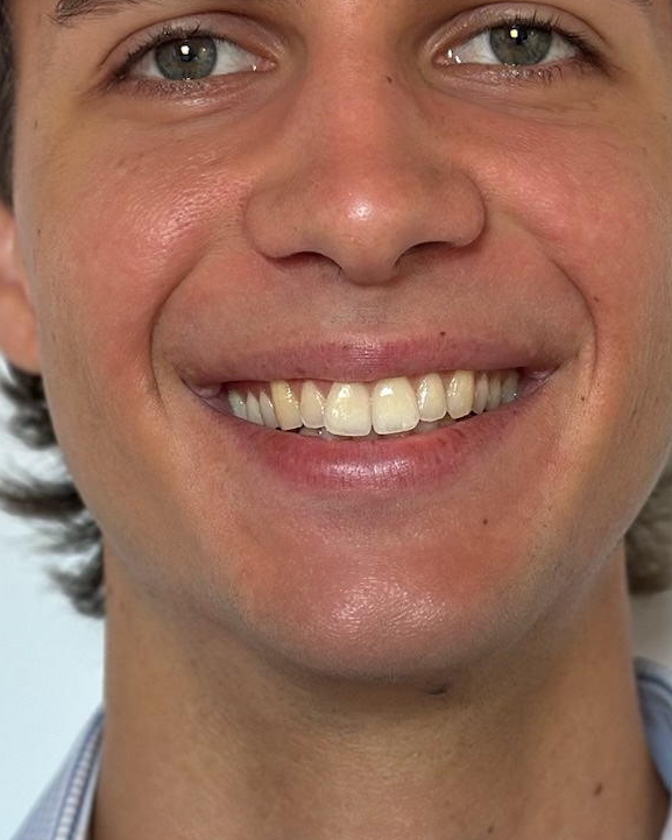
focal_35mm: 133
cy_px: 416
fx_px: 3306
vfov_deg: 14.5
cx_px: 396
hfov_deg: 11.6
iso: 125
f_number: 1.78
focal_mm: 6.86
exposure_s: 1/80
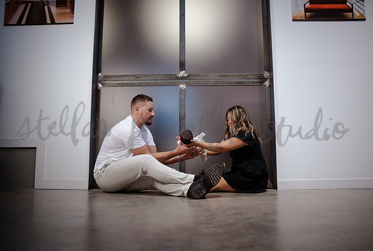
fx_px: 293
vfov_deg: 46.3
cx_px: 184
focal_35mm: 28
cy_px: 126
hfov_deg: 64.9
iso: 800
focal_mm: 28
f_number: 2.8
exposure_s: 1/100
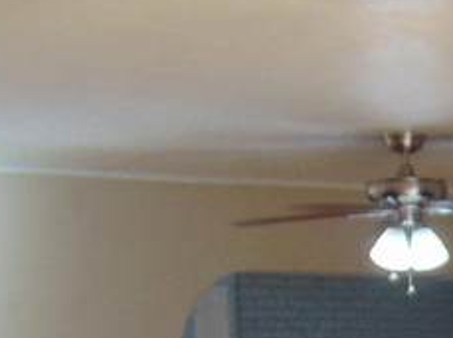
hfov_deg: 13.3
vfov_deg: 9.5
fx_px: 1829
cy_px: 779
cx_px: 673
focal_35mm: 140
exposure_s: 1/50
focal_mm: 4.5
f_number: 3
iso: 80
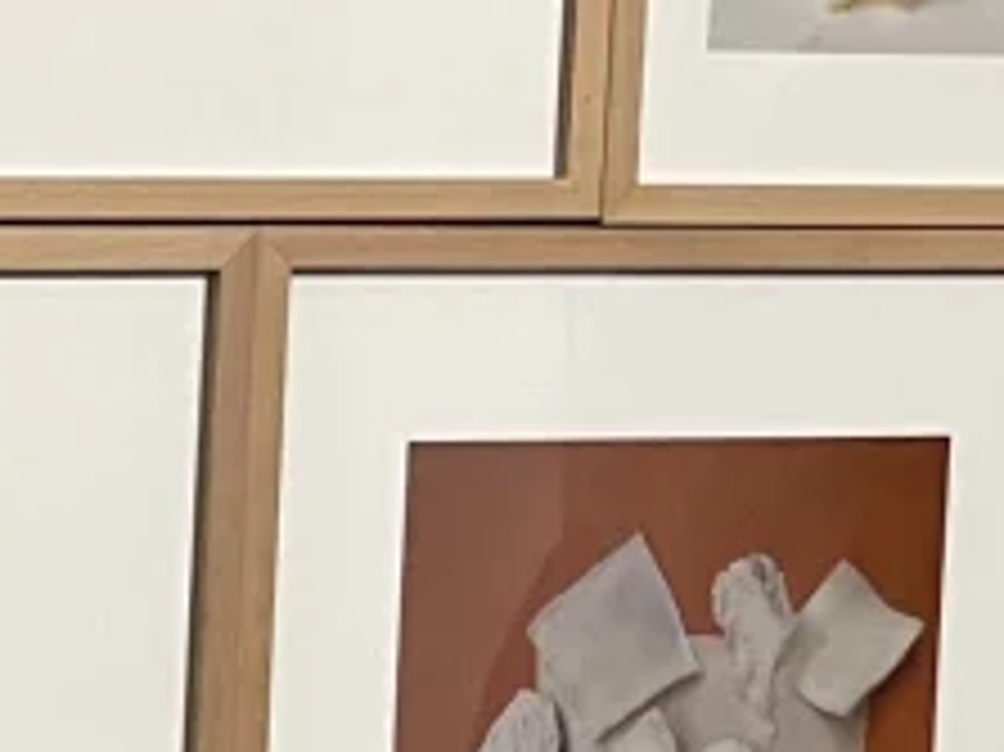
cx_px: -1634
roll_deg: -1.0
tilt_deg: -4.7
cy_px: 504
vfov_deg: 8.8
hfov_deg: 9.9
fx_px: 4870
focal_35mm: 168
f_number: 1.6
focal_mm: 4.2
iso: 100
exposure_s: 1/50
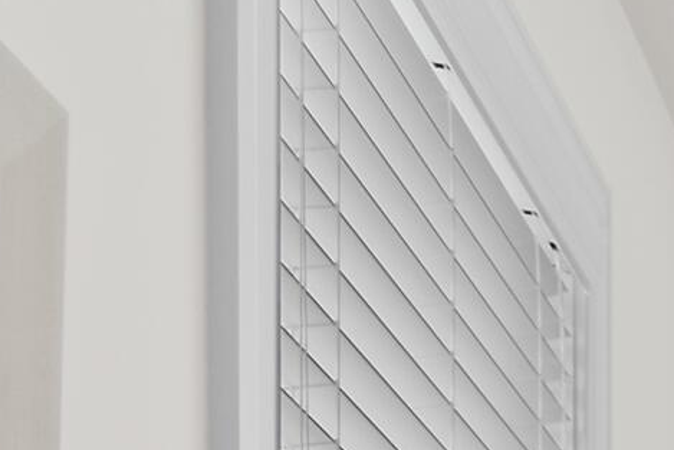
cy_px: 1236
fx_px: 1798
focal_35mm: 96
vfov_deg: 10.9
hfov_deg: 11.5
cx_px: 2018
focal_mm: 10
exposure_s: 1/13
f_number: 4.5
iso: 100
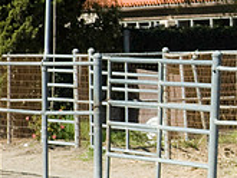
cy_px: 73
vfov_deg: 3.5
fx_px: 2951
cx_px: 401
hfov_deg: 4.6
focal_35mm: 431
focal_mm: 85
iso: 800
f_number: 5.6
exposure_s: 1/400
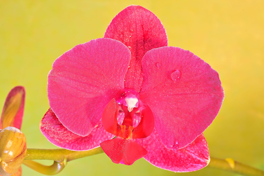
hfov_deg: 19.2
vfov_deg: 12.9
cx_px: 132
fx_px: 781
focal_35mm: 106
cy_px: 88
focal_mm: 71
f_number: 16
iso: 100
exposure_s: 1/1.3
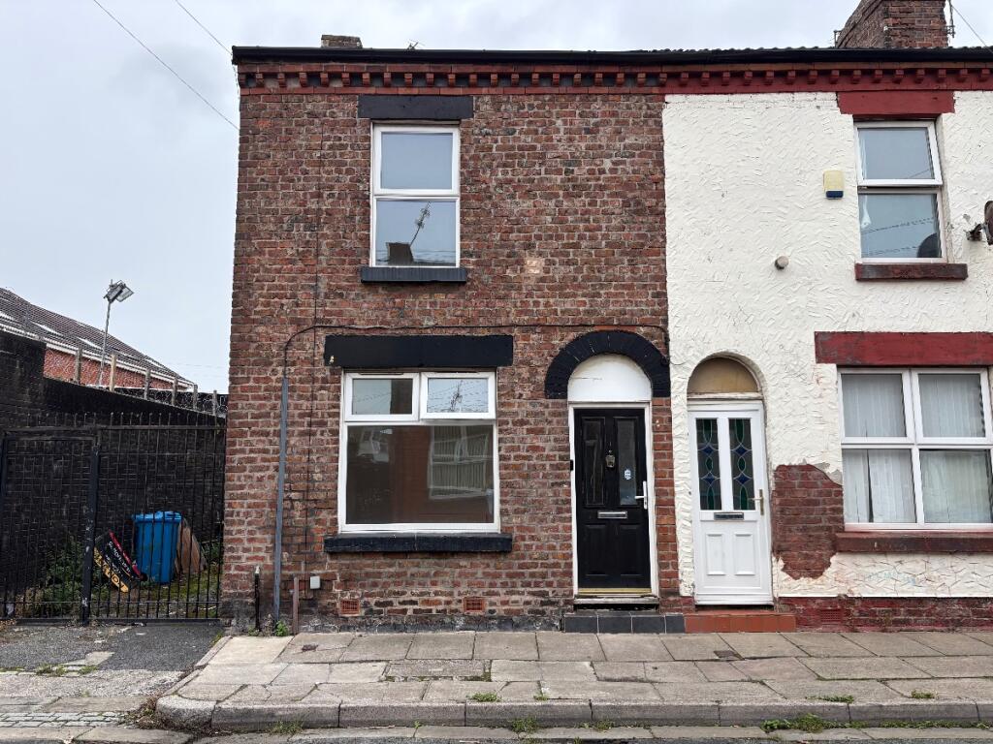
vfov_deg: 53.1
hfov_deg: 67.3
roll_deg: +0.4
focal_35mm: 26
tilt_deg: +8.0
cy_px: 372
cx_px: 496
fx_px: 746
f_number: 1.6
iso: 50
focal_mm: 5.96
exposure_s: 1/920
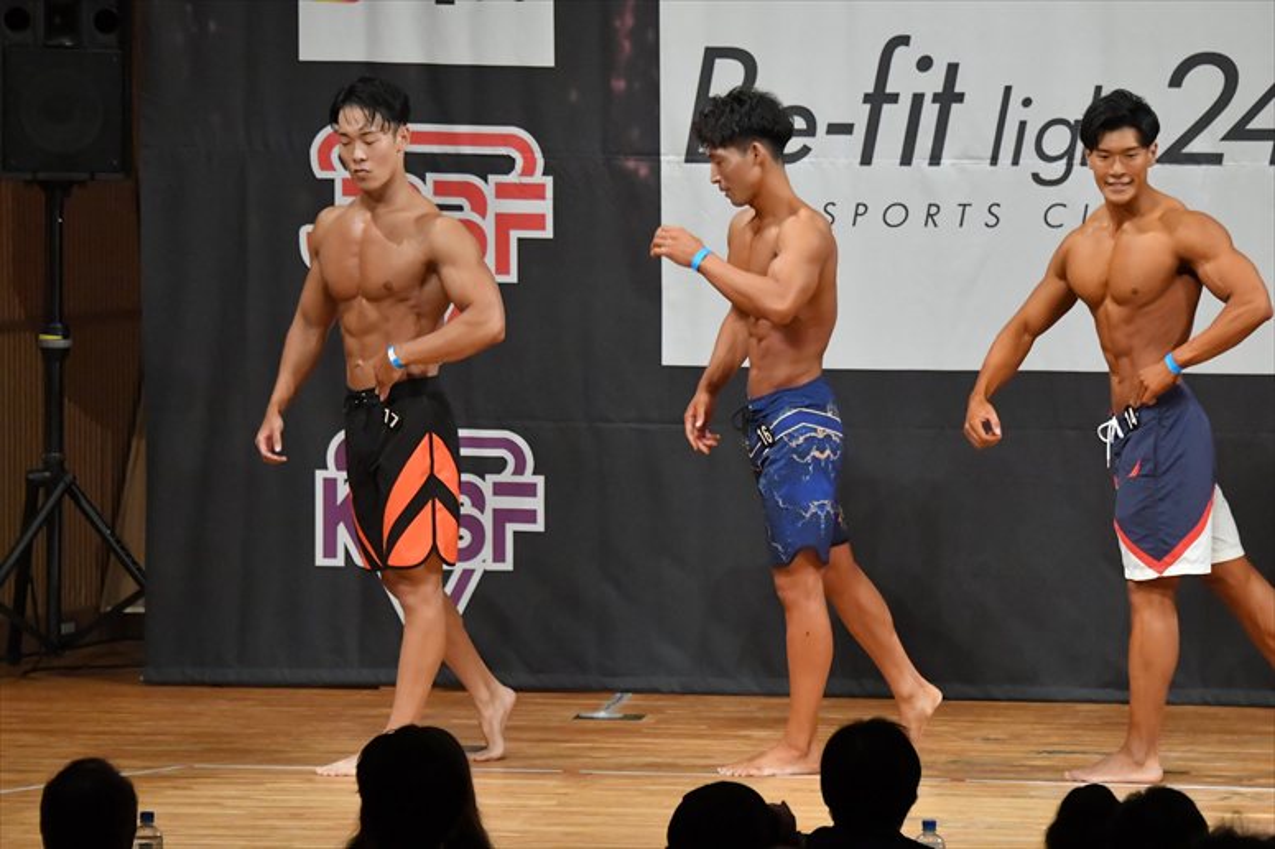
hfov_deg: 8.1
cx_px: 638
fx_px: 9027
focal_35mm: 255
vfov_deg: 5.4
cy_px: 424
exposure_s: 1/400
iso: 8000
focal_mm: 170
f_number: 5.6
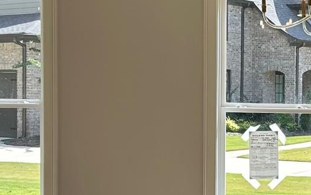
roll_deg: -0.3
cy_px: 143
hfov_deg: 18.9
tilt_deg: -2.7
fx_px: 899
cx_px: 336
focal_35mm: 106
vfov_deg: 12.3
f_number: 1.5
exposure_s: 1/434
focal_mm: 5.7
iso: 50
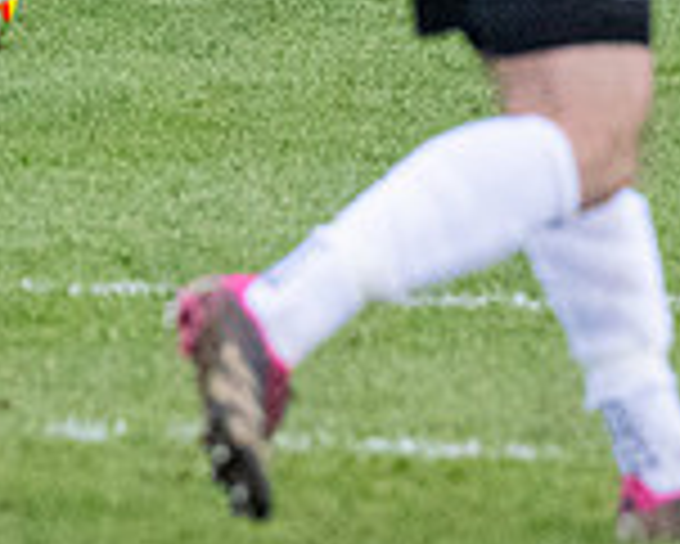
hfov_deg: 1.9
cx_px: -153
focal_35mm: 1000
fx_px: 20138
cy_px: -384
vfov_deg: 1.5
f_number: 4
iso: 5000
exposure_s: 1/1250
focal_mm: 180
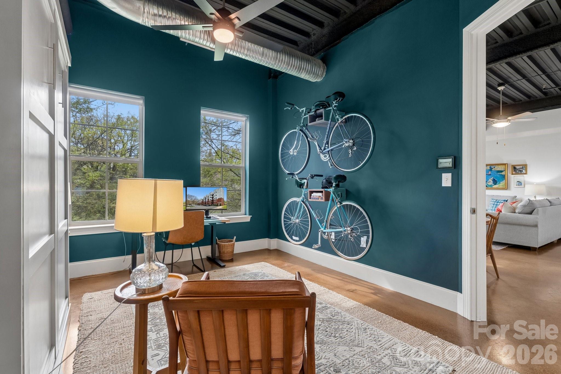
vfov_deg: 73.7
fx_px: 249
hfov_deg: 96.7
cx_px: 280
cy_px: 187
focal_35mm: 16
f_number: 8
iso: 400
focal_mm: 16
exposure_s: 1/10
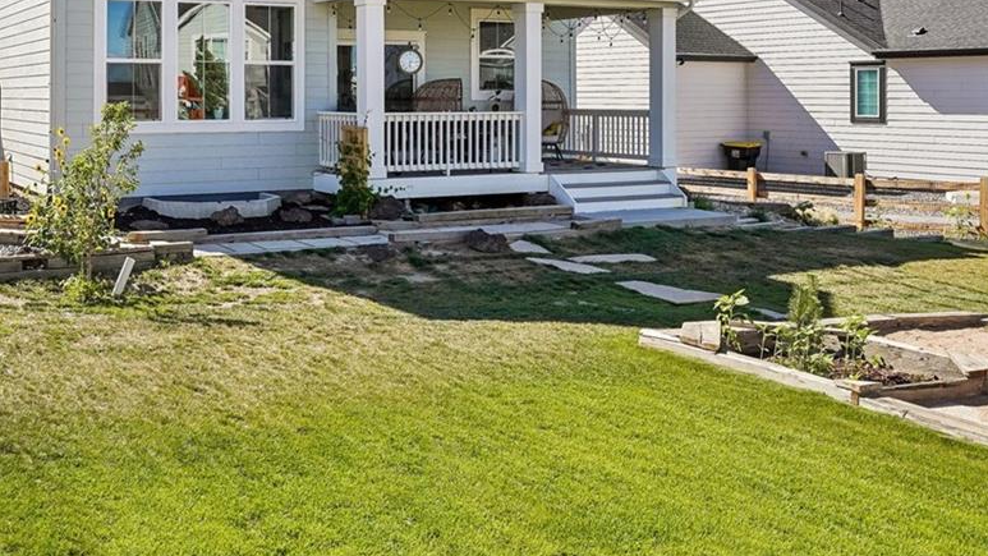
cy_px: 95
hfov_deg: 49.9
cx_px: 285
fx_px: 1027
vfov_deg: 29.4
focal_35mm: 39
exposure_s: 1/200
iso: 100
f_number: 8
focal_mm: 18.1
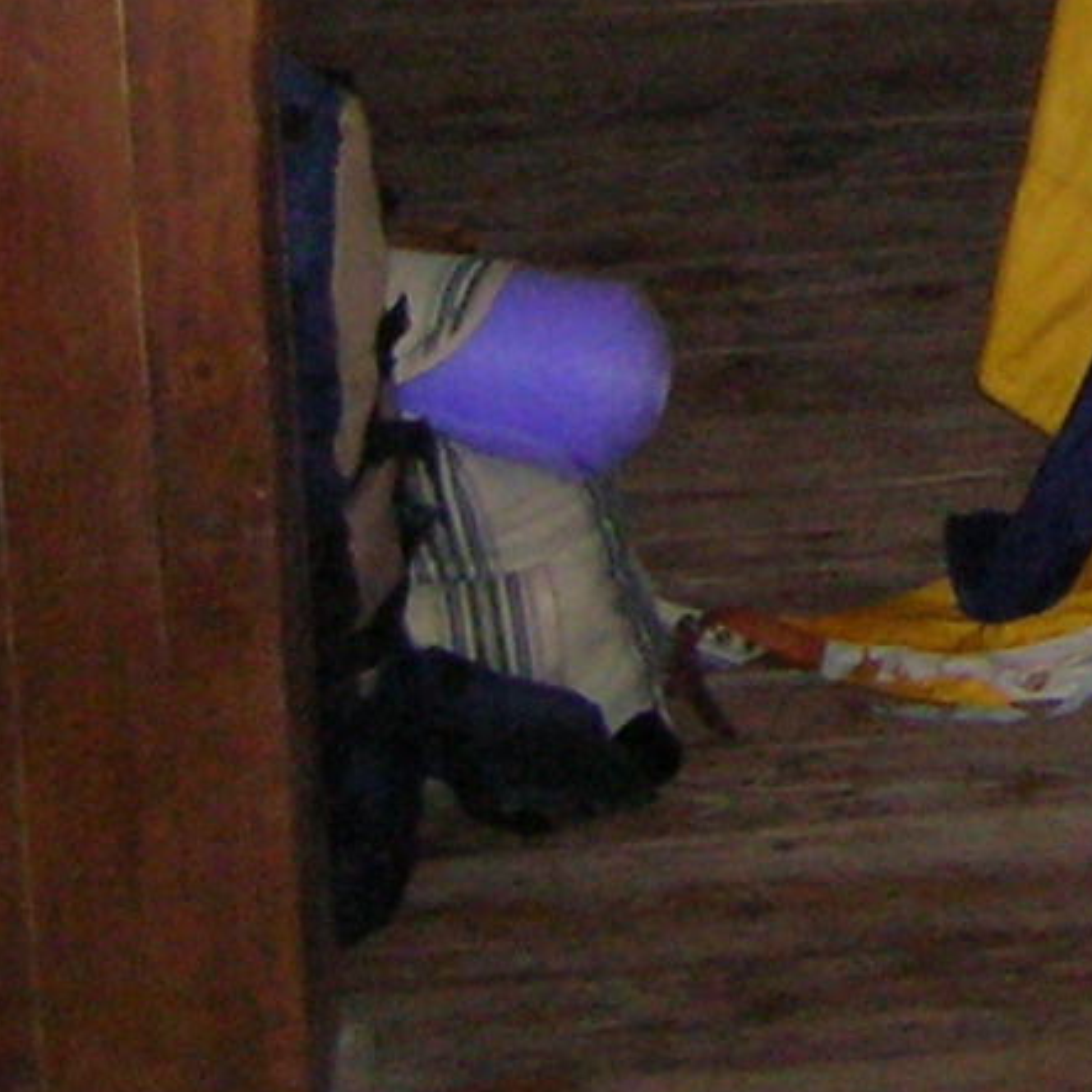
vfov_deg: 10.5
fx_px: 5532
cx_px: 2288
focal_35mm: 155
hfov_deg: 10.3
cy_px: -932
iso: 200
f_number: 2.9
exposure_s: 1/60.1
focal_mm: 5.7
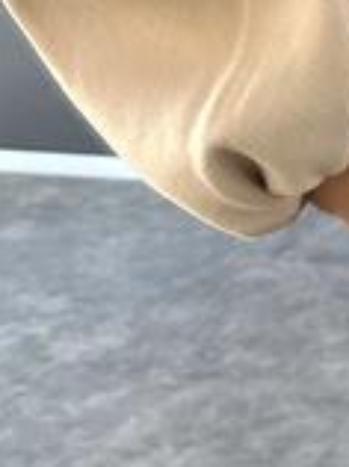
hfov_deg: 9.1
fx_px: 1928
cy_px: -414
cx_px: 889
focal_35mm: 143
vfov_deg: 12.4
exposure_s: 1/121
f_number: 1.78
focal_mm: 6.86
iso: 125
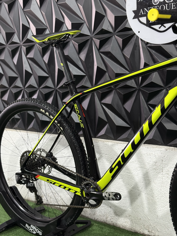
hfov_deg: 30.3
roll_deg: +1.7
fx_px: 327
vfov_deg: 39.7
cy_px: 118
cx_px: 88
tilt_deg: -6.1
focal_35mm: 48
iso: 160
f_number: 1.78
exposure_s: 1/60
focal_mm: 6.76
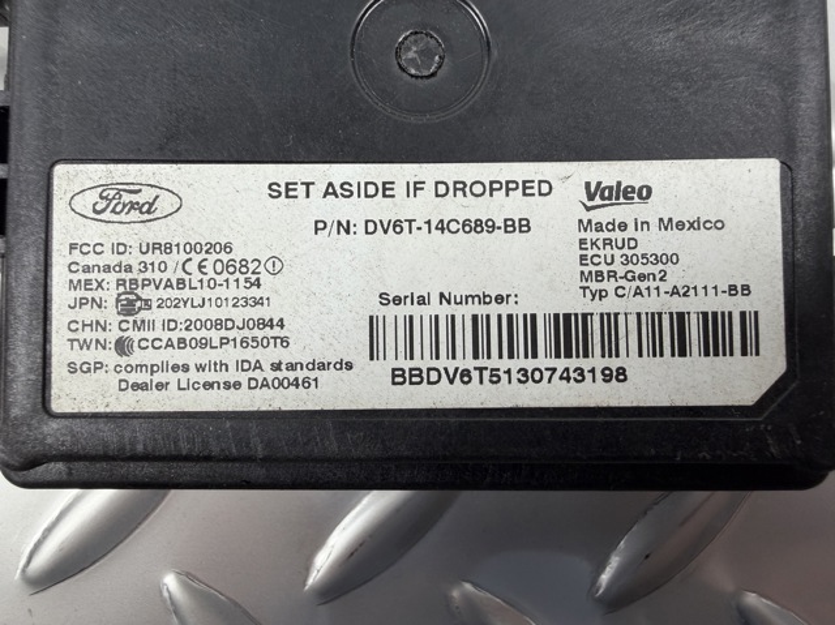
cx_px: 418
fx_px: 578
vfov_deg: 56.8
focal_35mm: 24
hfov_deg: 71.6
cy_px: 312
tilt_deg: -85.7
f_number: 2.2
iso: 64
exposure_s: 1/100
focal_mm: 2.22
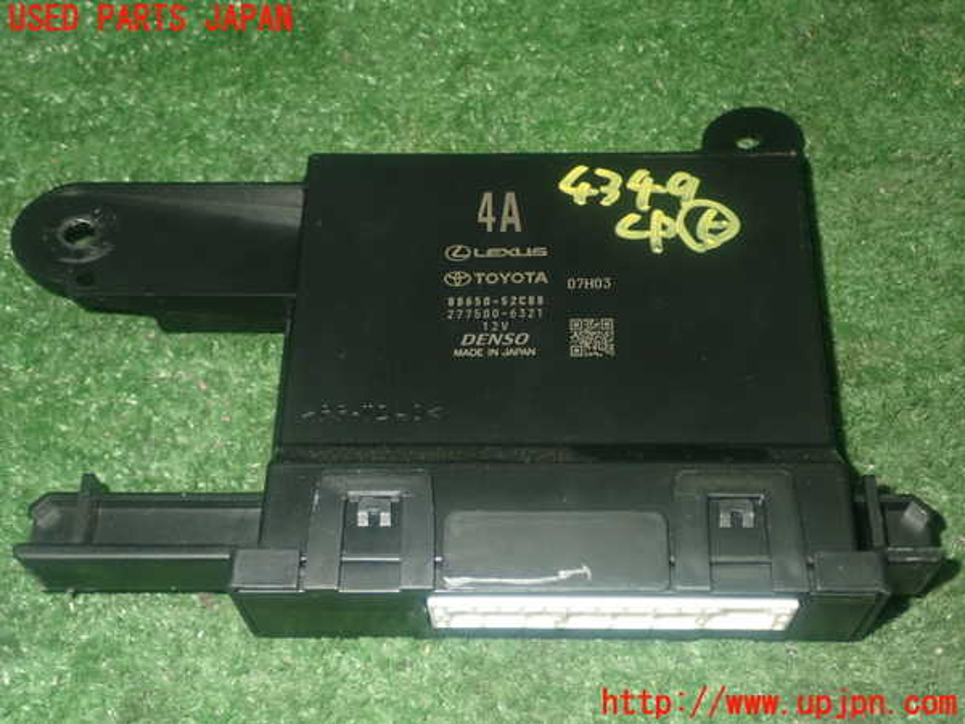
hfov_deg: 40.4
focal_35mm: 47
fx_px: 1310
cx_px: 482
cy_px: 362
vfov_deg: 30.9
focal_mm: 8.4
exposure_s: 1/50
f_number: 9
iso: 800
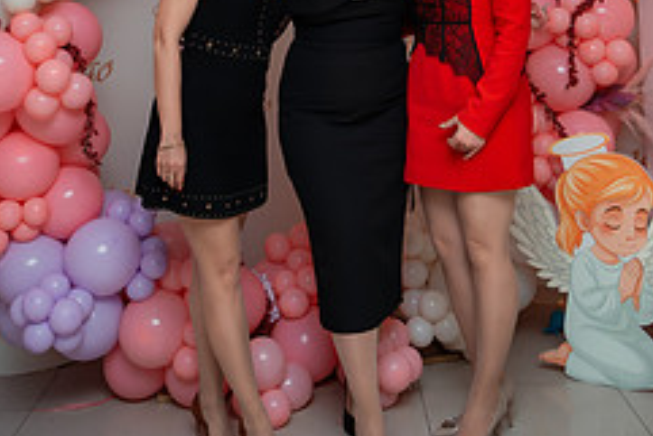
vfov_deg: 22.9
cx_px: 331
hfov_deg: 35.6
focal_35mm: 56
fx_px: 1016
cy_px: -38
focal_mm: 30
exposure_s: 1/200
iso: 1600
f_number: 2.8
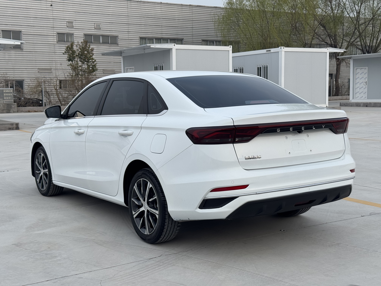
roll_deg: +0.5
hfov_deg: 39.7
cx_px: 190
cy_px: 143
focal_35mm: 48
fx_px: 528
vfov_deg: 30.3
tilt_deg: -4.9
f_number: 1.78
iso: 64
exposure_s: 1/1597
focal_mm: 6.76
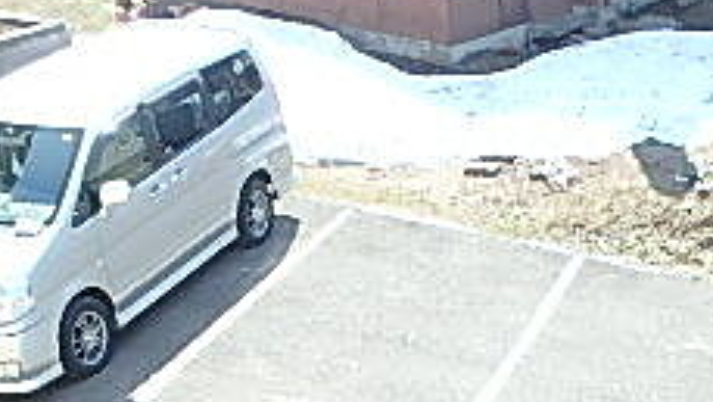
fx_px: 1210
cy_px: 580
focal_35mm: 64
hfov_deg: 31.4
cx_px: 635
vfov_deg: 17.2
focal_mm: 3.7
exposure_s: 1/320
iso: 125
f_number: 3.5
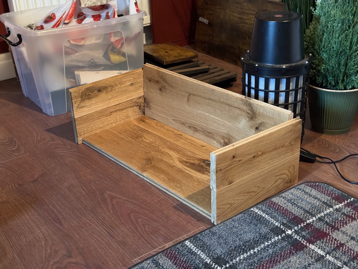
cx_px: 179
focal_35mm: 48
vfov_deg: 30.3
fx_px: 496
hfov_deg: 39.7
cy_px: 134
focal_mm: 6.76
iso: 640
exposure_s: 1/25
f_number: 1.78
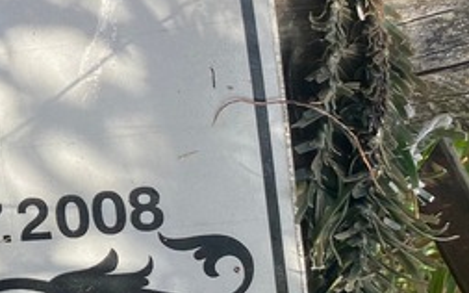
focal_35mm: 87
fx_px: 1112
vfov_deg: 15.0
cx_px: -239
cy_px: 109
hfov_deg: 20.4
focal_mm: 4.25
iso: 32
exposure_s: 1/384
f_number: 1.8
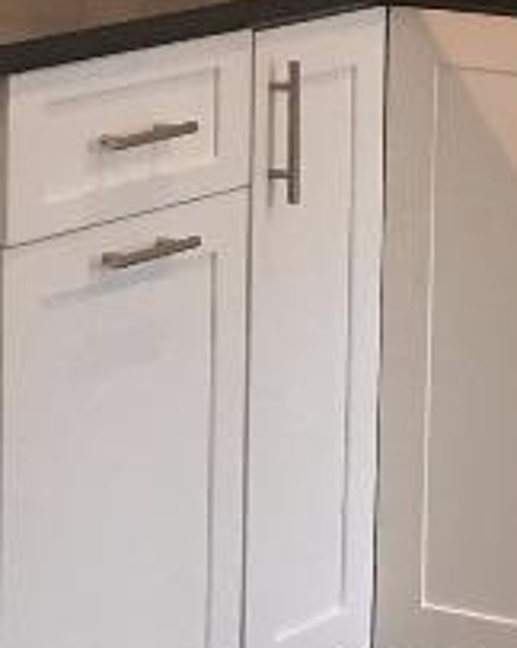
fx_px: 3850
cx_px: 255
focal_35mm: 201
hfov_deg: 7.7
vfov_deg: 9.6
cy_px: 41
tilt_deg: -6.9
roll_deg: -1.1
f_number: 2.2
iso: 80
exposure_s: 1/30
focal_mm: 4.15
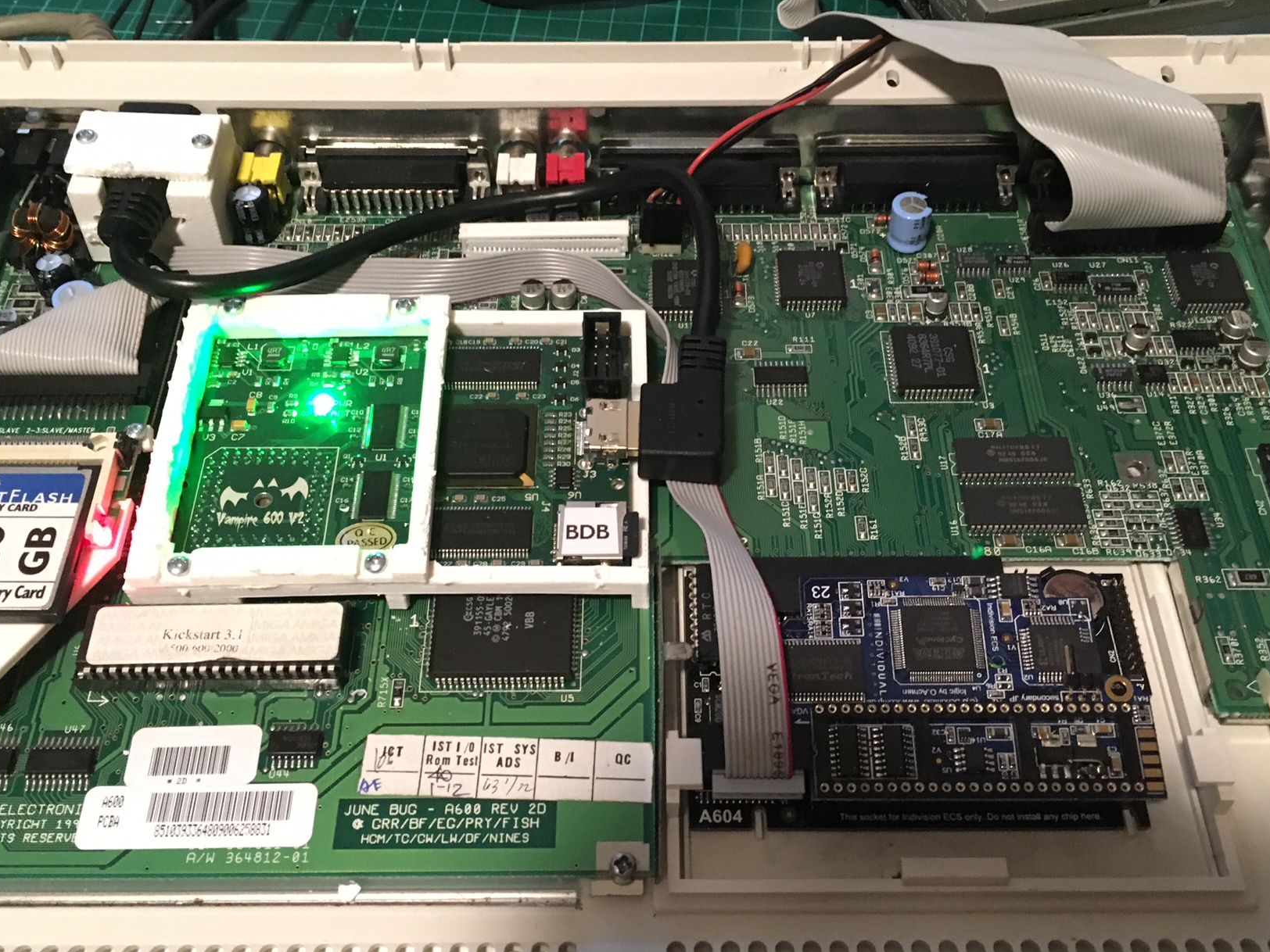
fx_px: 1321
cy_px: 489
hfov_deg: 51.4
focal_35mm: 36
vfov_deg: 39.7
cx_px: 644
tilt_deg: -53.2
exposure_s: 1/17
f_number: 2.2
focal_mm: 4.15
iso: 400
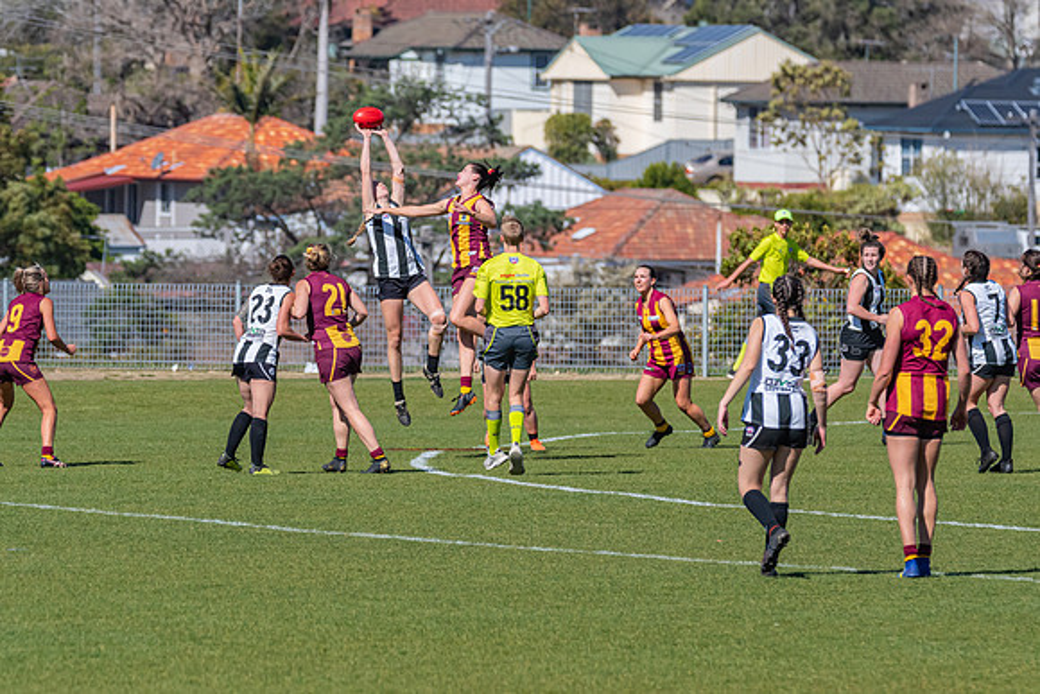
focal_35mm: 488
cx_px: 520
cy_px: 347
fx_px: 14097
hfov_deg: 4.2
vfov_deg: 2.8
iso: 800
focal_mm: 320
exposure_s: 1/5000
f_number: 8
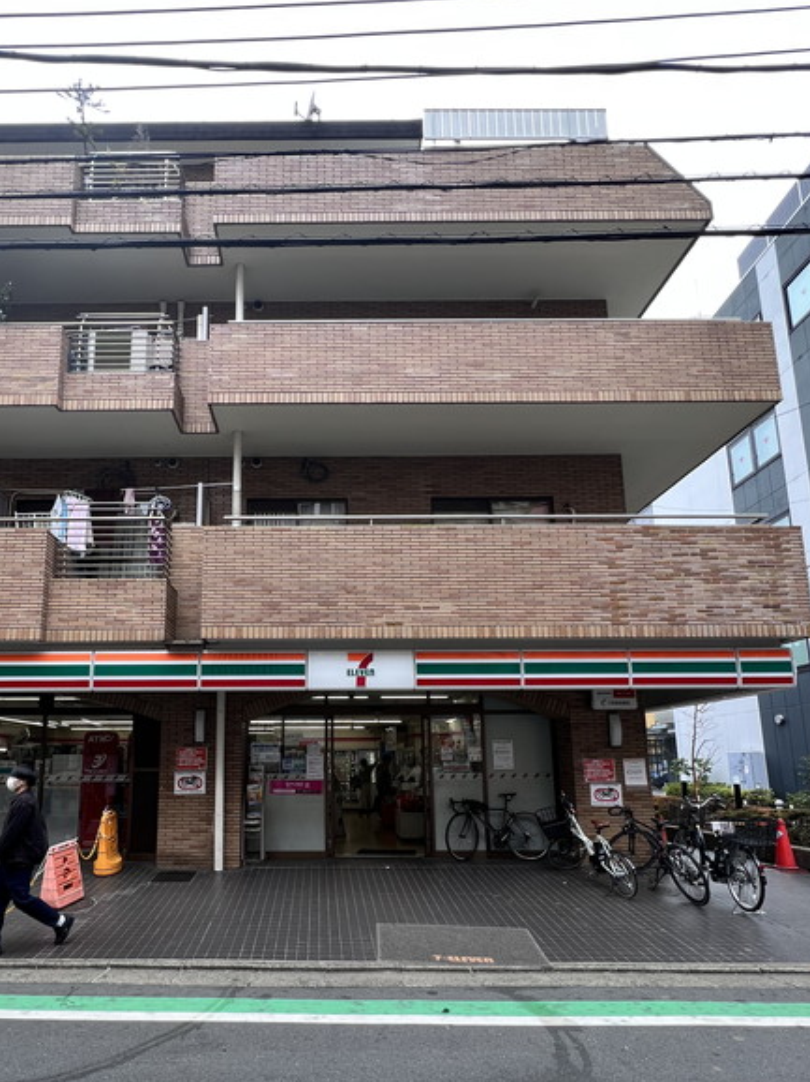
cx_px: 314
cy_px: 668
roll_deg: +0.4
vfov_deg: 86.3
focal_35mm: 18
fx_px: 562
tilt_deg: +10.7
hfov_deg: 70.6
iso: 32
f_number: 1.8
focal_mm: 1.57
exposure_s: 1/142
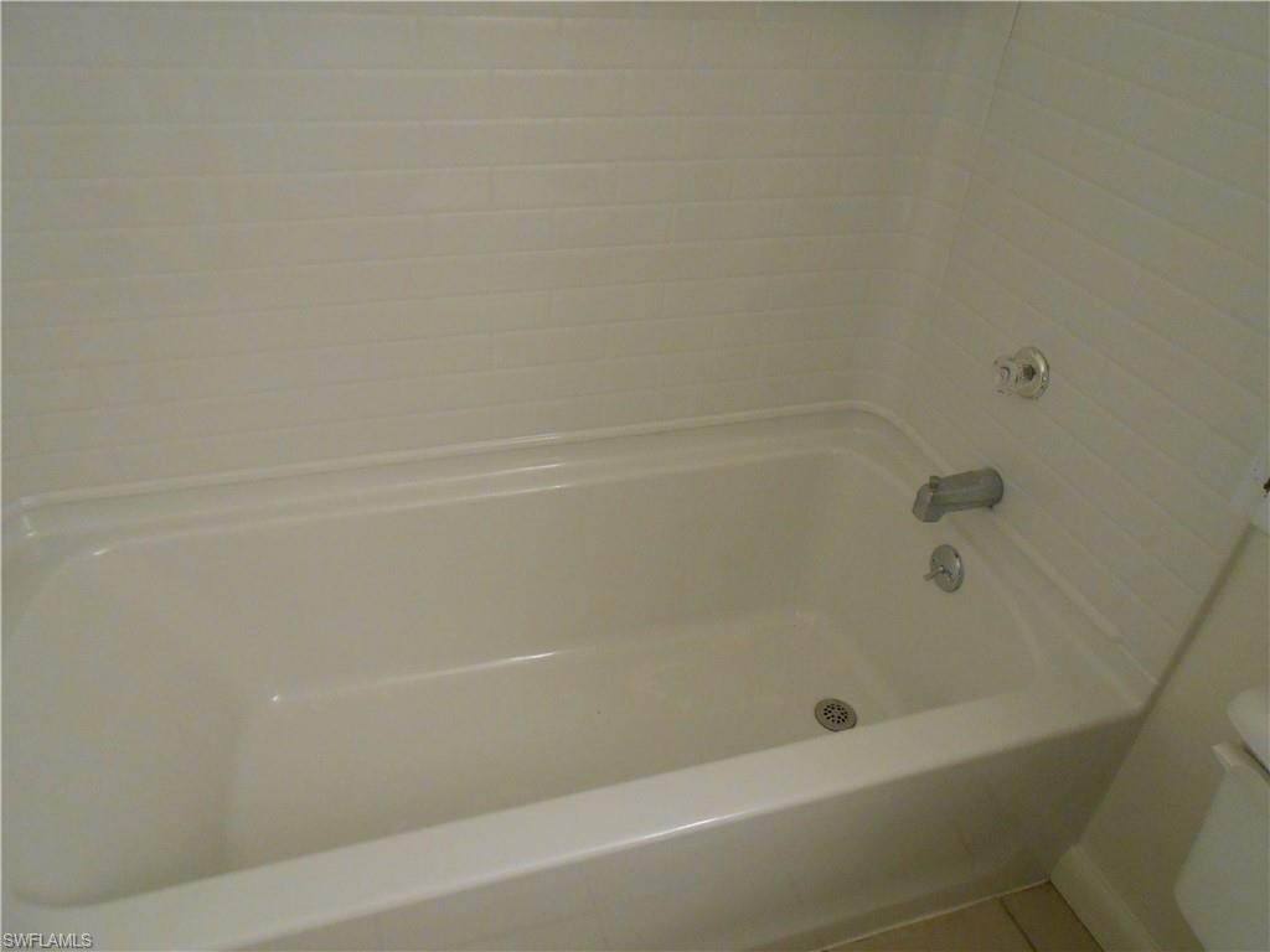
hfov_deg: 67.3
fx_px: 954
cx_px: 635
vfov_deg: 53.1
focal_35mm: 26
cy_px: 476
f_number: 3.5
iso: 400
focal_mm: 4.6
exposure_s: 1/30
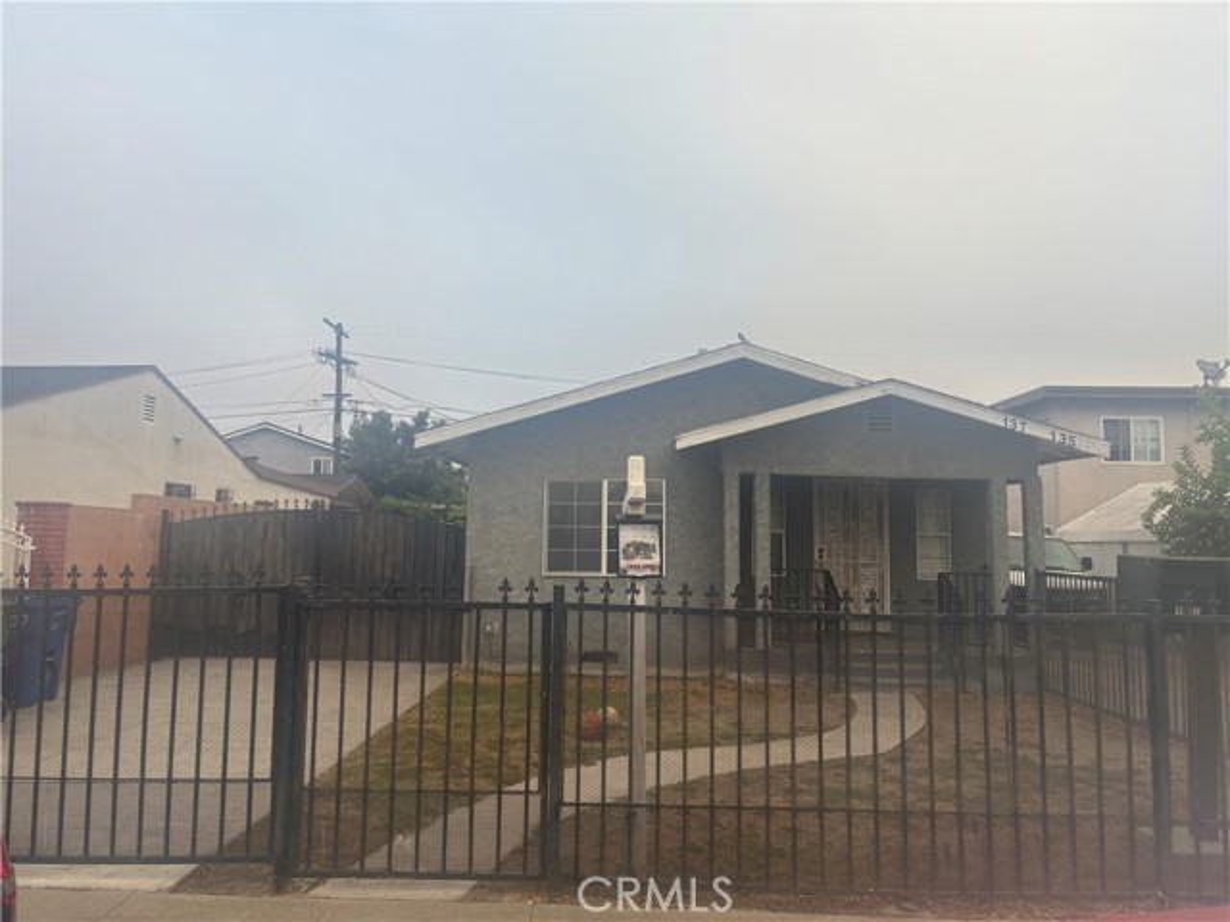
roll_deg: -1.4
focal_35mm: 26
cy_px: 461
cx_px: 615
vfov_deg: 53.1
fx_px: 924
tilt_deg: +4.9
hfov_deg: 67.3
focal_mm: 5.96
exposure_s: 1/299
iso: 50
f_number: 1.6
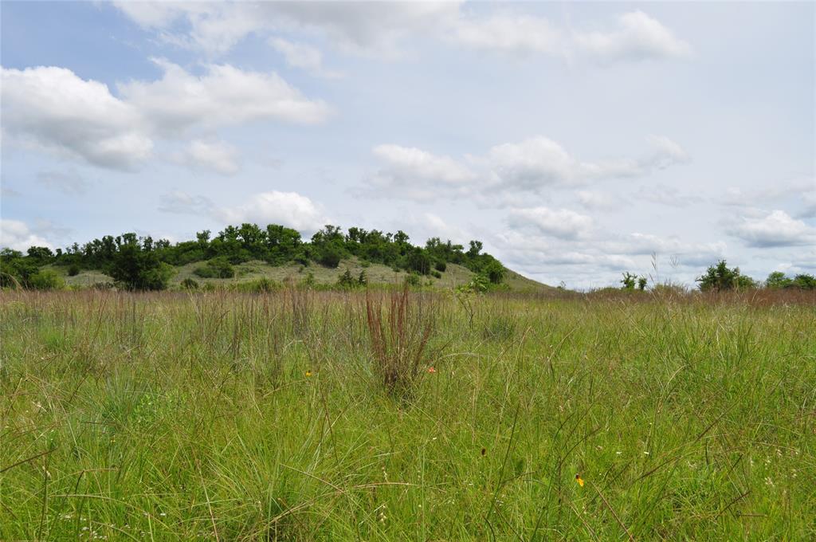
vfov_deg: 36.8
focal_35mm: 36
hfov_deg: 53.2
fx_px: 815
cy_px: 271
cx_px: 408
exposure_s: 1/400
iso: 200
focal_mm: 24
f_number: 11
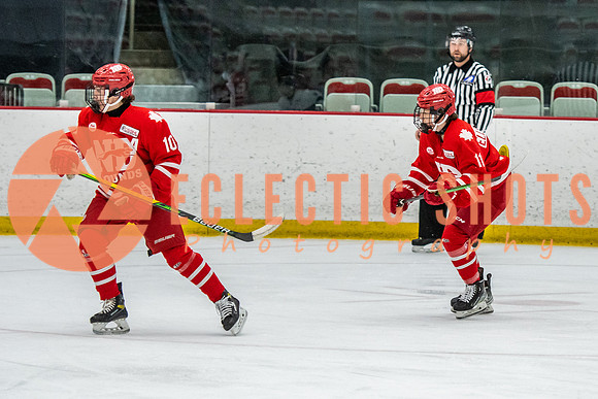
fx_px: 4284
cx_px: 454
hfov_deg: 8.0
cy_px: 187
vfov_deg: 5.3
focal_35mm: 258
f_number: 2.8
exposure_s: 1/640
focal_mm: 112
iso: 2000
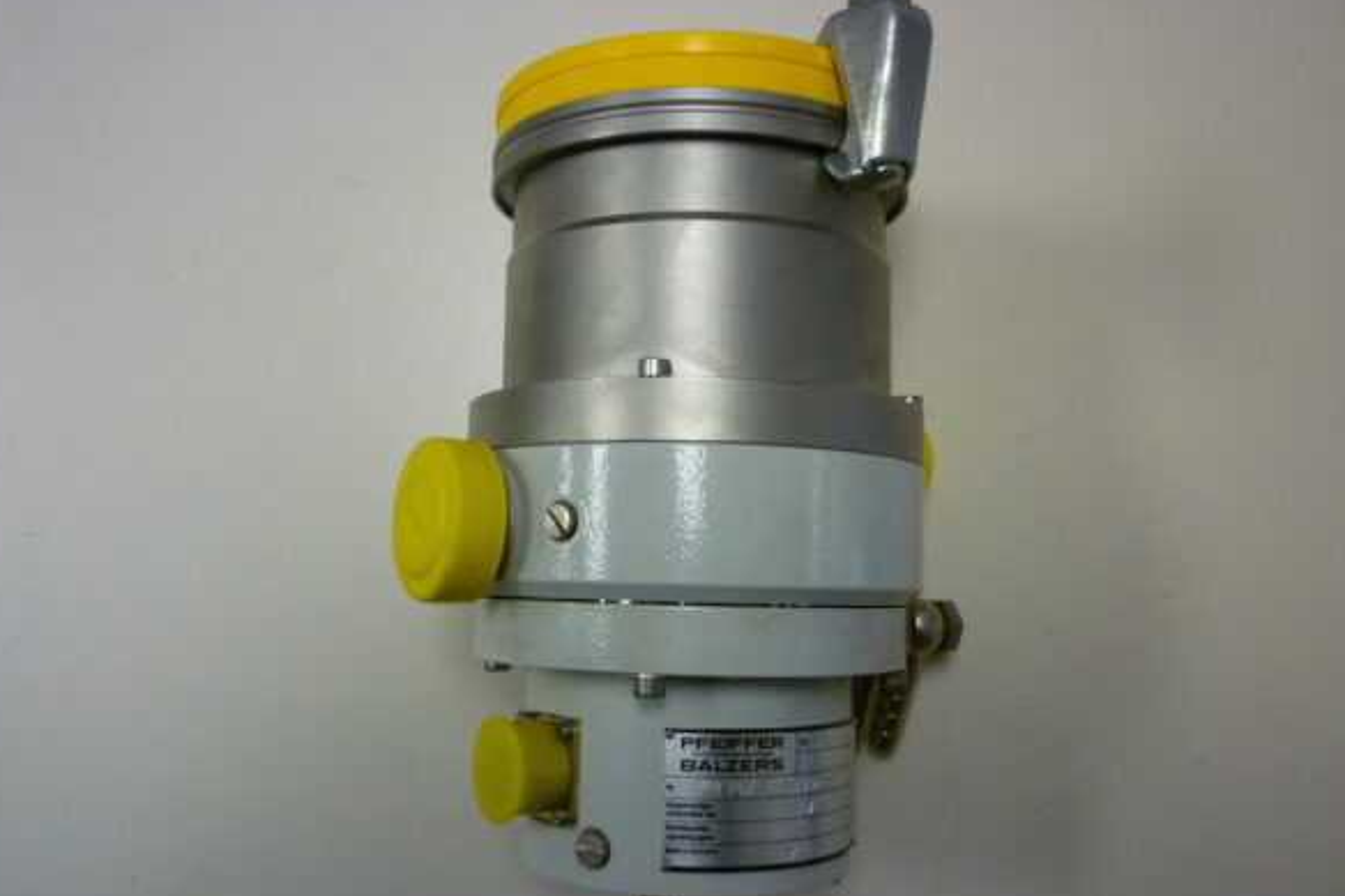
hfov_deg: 60.3
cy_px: 454
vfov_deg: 42.3
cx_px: 656
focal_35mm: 31
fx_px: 1158
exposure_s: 1/30
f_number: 3.3
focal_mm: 5.2
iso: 250
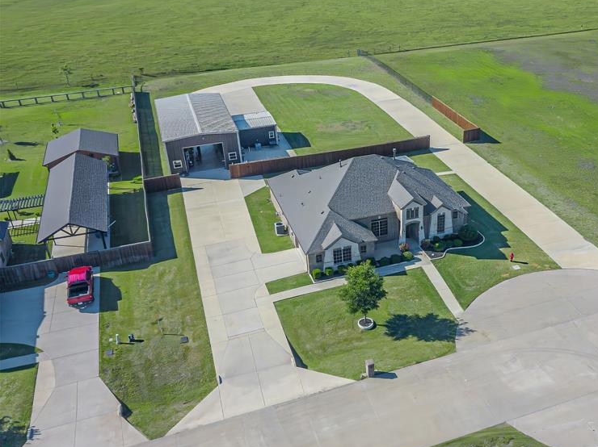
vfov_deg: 39.6
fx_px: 622
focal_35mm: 36
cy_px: 237
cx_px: 413
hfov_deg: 50.2
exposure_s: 1/2500
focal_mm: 4.7
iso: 100
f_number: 2.2
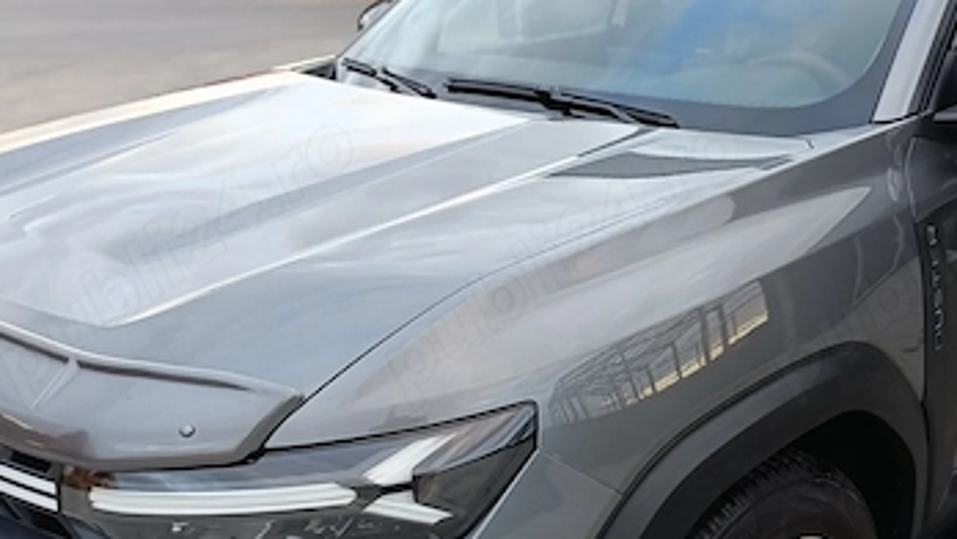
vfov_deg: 25.5
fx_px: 1193
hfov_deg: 42.0
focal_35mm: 47
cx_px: 754
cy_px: 286
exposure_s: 1/50
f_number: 3.2
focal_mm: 4.7
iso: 320
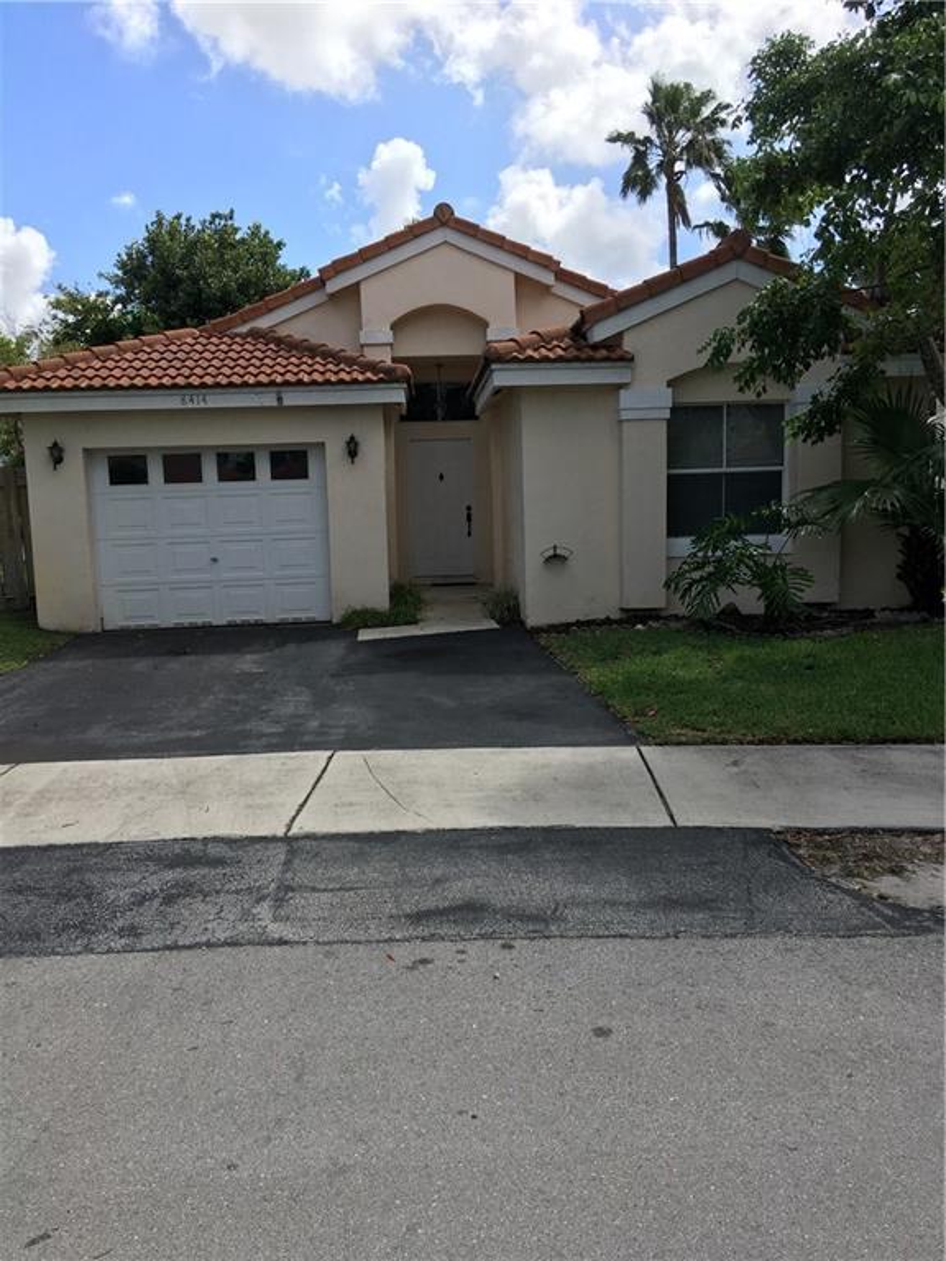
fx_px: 1057
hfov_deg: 48.2
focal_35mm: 29
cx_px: 473
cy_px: 630
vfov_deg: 61.7
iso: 25
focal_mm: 4.15
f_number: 2.2
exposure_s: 1/1374
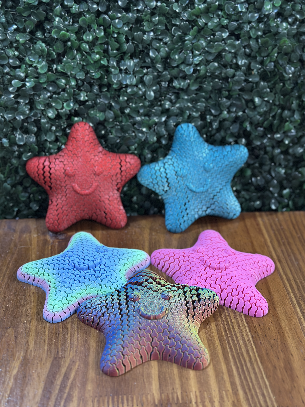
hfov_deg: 30.3
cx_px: 152
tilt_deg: -33.1
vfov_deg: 39.7
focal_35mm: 48
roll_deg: -2.1
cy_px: 204
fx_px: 564
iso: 400
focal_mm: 6.86
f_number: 1.78
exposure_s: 1/33
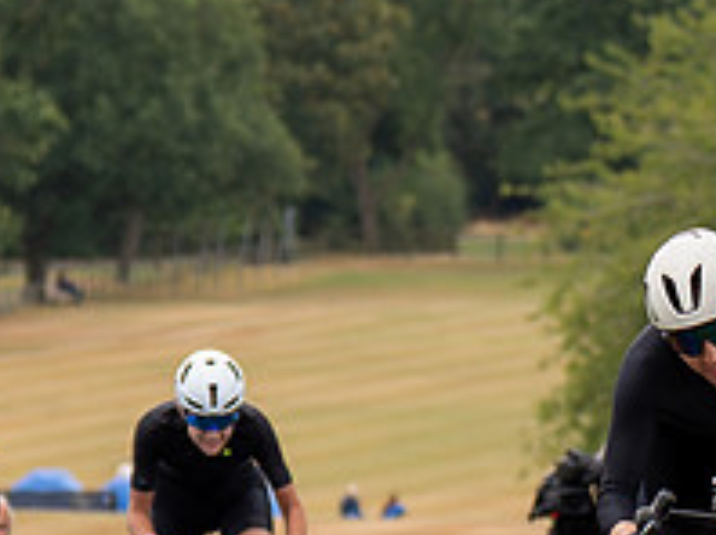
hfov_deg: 2.9
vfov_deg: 2.2
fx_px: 14213
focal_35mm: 688
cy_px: 56
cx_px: 721
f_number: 3.5
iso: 250
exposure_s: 1/1000
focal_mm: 85
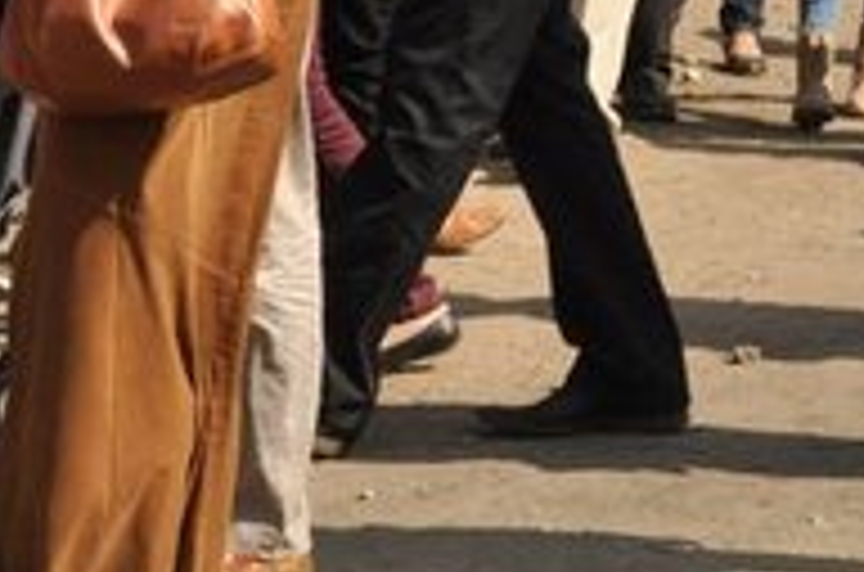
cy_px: -277
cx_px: 916
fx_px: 6320
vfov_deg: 5.1
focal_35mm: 264
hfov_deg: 7.8
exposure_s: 1/200
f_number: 22
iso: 400
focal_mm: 52
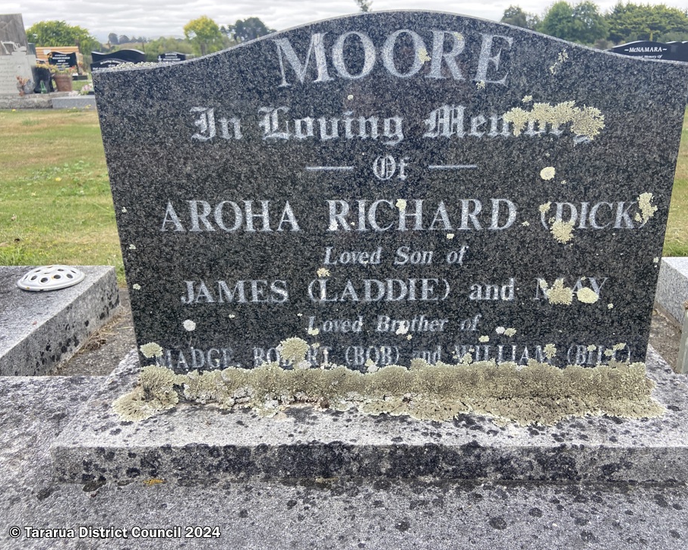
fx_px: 570
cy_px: 266
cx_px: 377
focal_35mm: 28
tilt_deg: -21.3
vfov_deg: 51.5
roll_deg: +0.2
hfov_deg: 62.1
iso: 32
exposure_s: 1/217
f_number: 1.8
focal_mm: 4.25
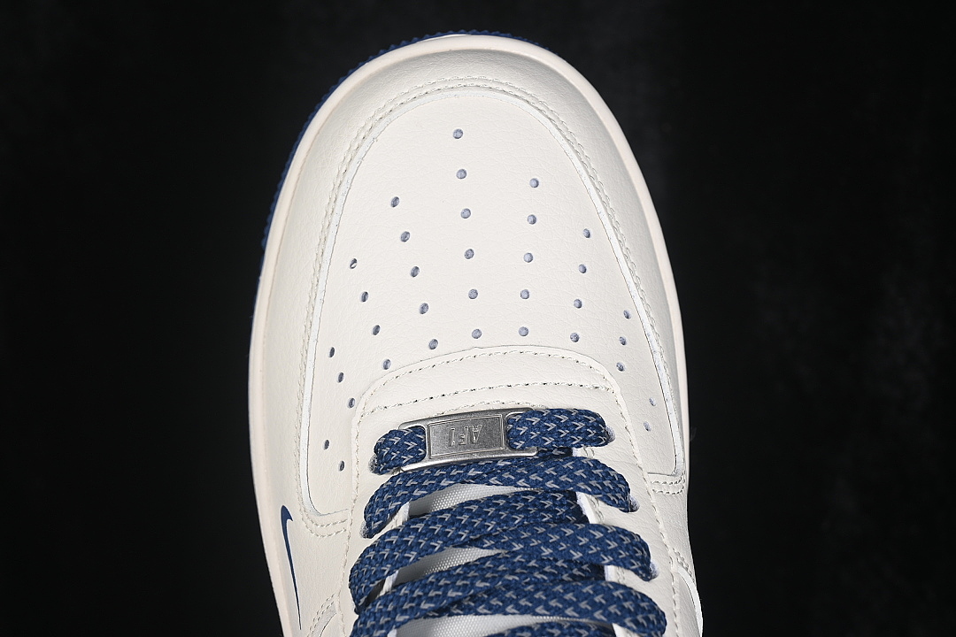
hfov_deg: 27.0
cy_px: 318
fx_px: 1992
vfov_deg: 18.2
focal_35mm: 75
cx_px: 478
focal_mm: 50
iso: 160
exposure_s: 1/80
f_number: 7.1
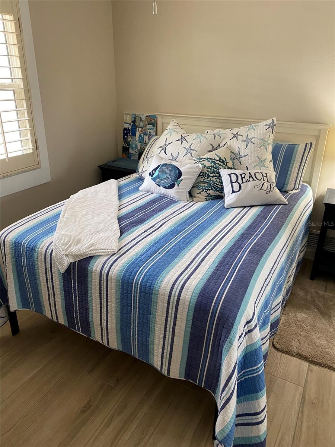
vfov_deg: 67.3
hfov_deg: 53.1
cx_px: 168
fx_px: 335
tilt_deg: -21.5
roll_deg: -0.4
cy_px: 224
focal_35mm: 26
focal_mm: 4.25
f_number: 1.8
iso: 250
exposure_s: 1/60
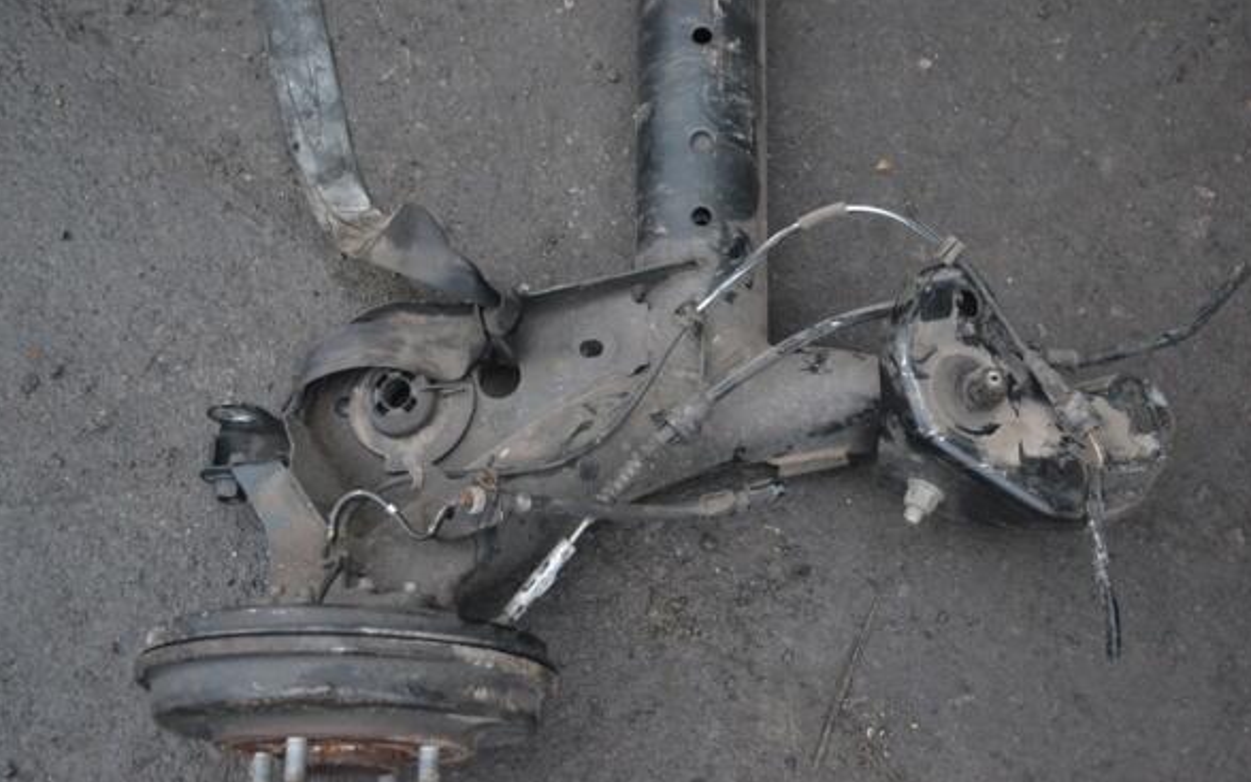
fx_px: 1705
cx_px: 622
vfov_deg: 25.8
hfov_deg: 40.3
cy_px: 409
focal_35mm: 50
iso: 3200
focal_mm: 32
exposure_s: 1/40
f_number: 4.8
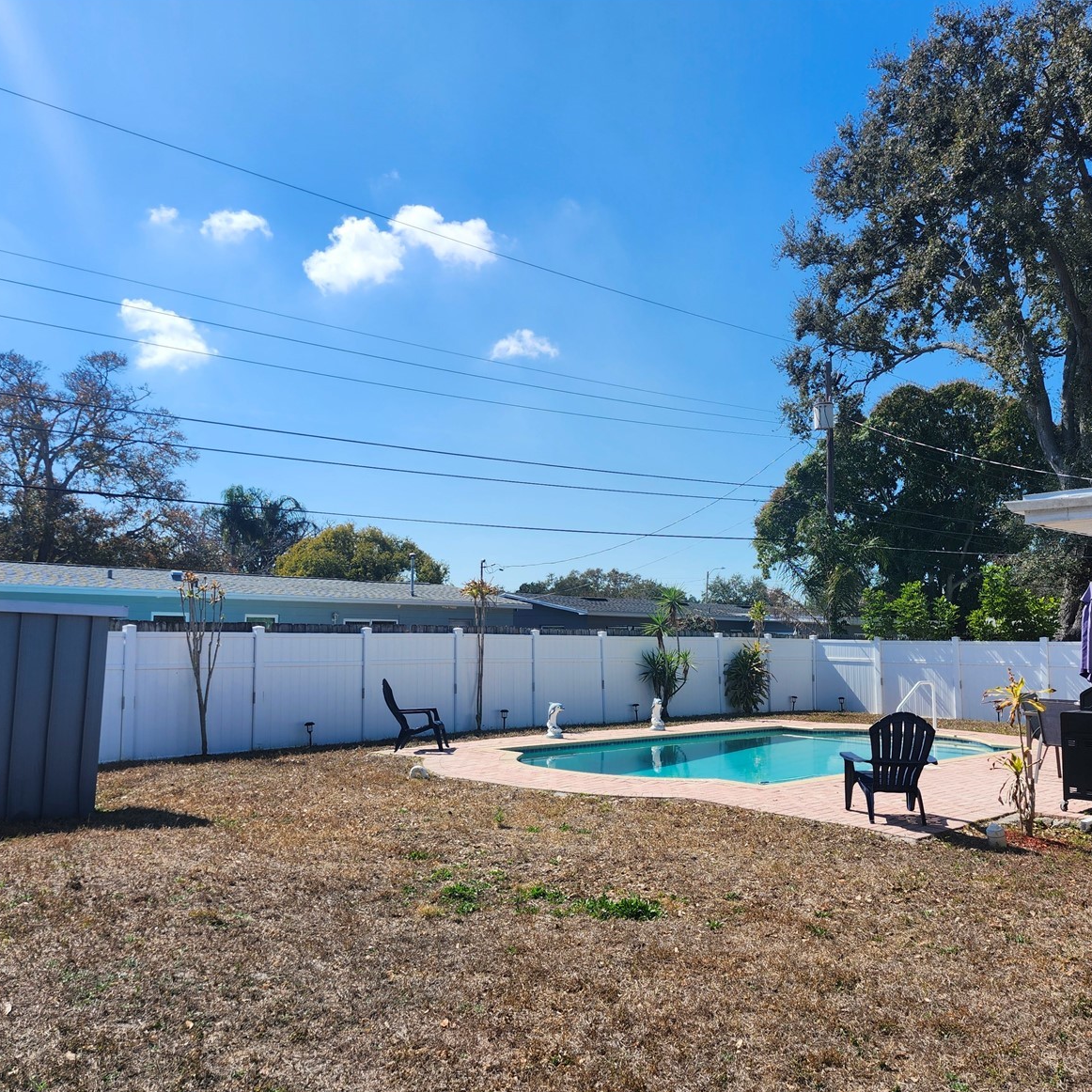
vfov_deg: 57.3
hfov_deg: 57.3
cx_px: 565
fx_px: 999
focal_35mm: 28
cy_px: 557
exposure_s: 1/1844
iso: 25
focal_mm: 5.54
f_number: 1.8
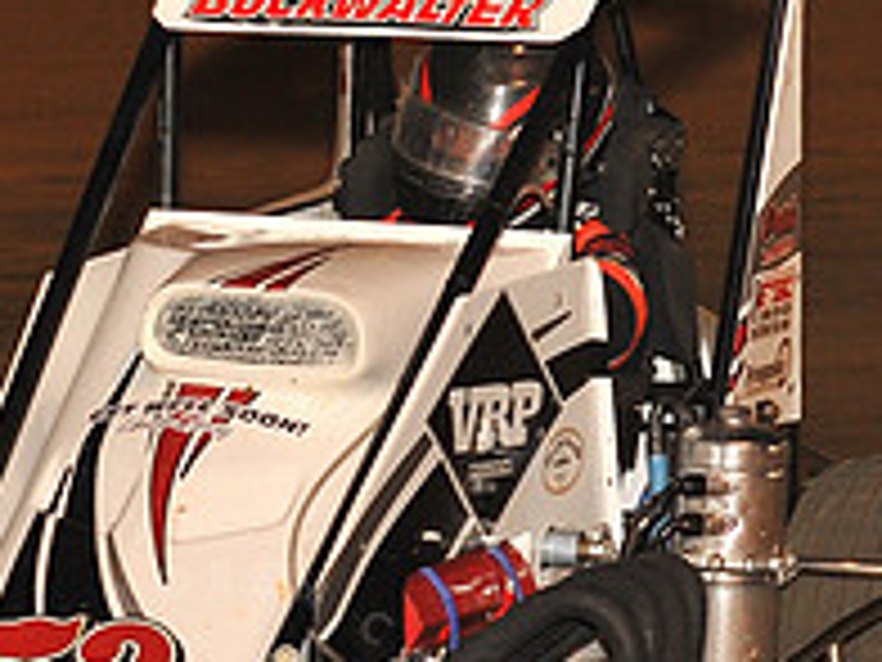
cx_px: 220
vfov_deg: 4.4
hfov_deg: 5.8
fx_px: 8689
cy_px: 417
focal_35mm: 341
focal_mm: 120
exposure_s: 1/320
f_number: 6.3
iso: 1000
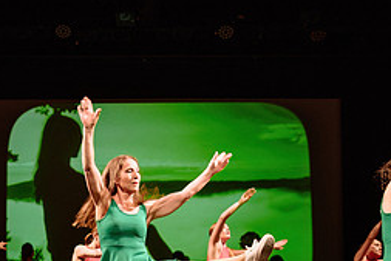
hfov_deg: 36.0
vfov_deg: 23.5
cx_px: 144
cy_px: 269
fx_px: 598
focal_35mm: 55
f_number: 1.4
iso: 1000
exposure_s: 1/320
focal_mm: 24
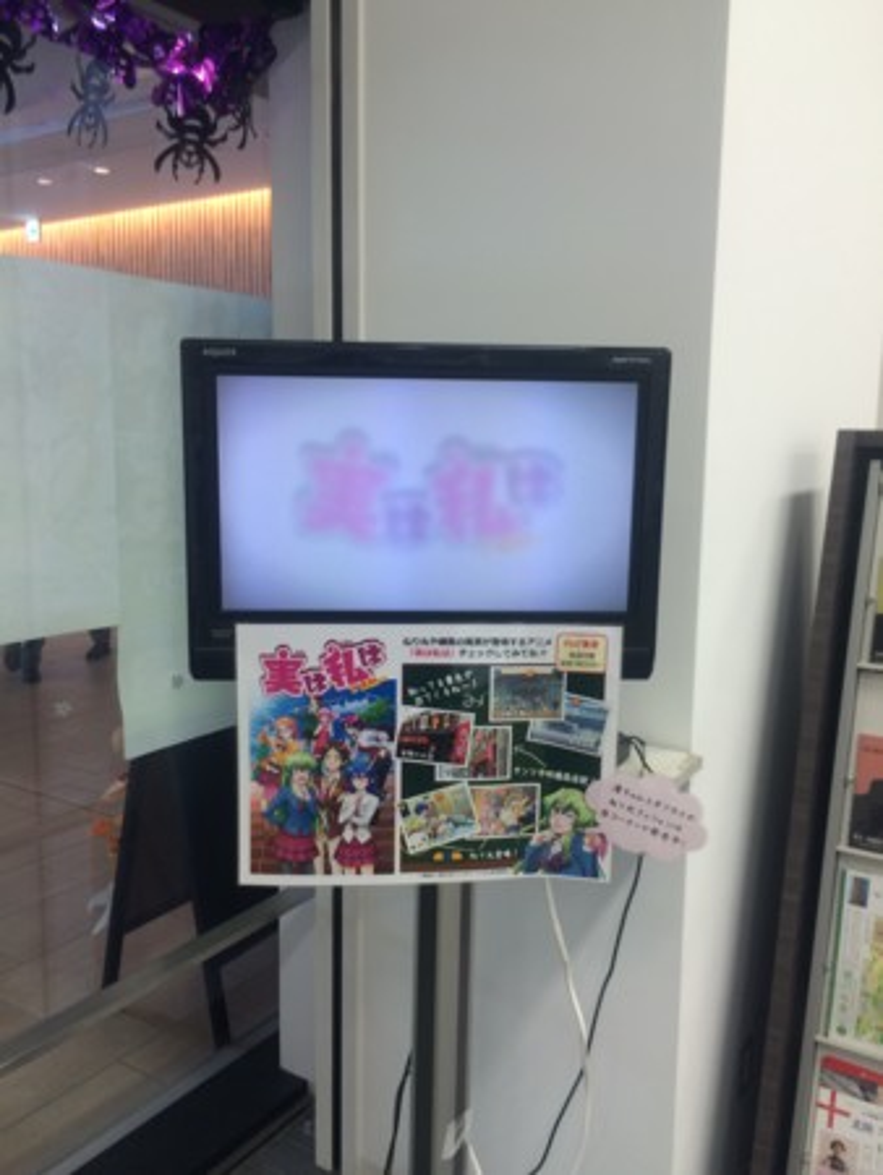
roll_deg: -0.5
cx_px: 442
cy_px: 588
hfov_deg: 48.3
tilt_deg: -7.7
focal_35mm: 29
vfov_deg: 61.6
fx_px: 985
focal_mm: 4.15
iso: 50
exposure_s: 1/30
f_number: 2.2
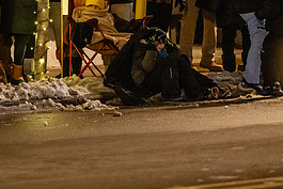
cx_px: 34
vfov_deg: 5.0
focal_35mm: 274
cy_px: -12
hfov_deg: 7.5
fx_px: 2155
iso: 8000
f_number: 2.8
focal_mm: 125
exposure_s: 1/200
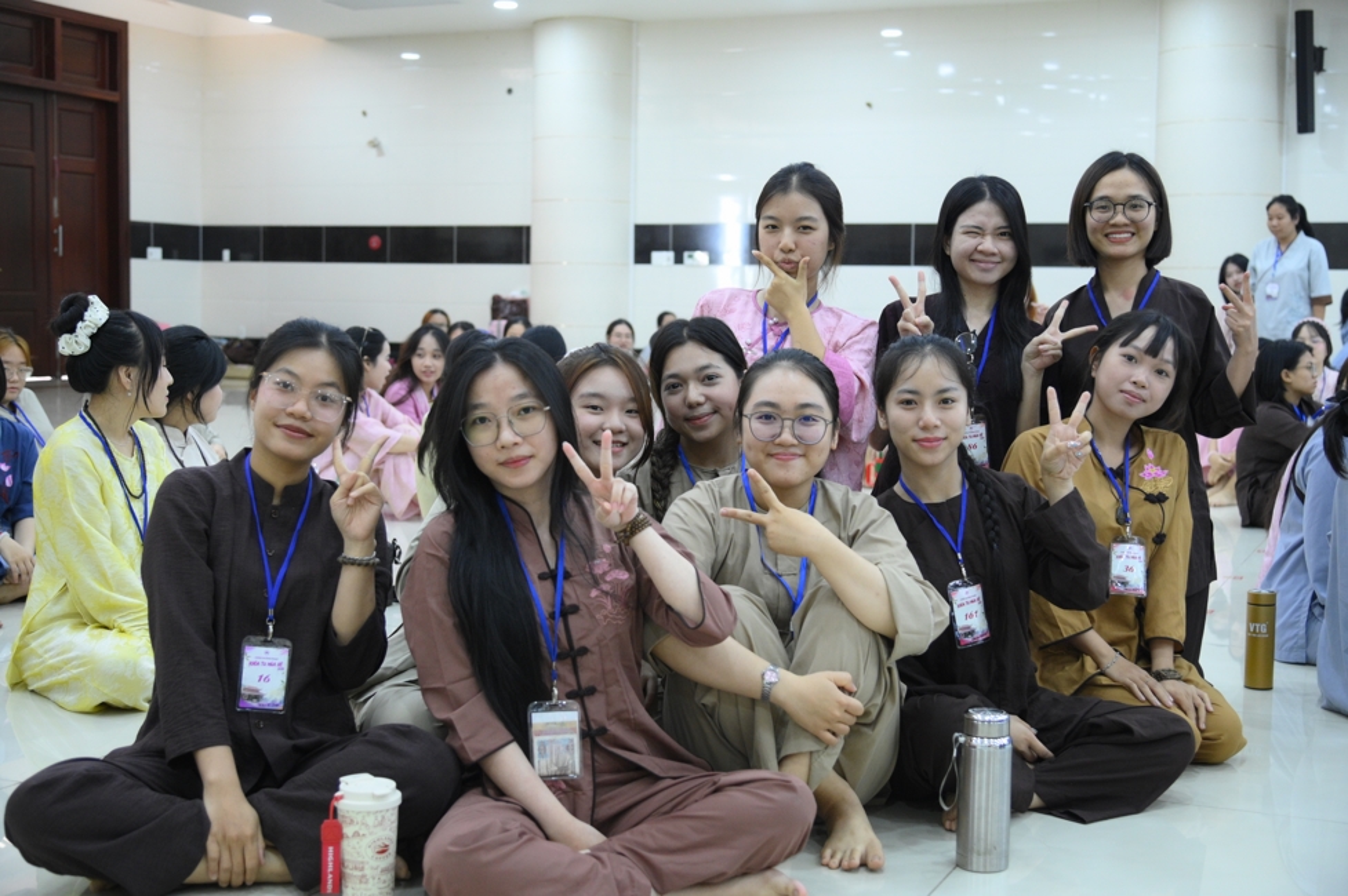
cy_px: 448
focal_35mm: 46
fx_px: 1721
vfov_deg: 29.2
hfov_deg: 42.8
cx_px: 674
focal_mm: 46
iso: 3200
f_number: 4
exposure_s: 1/100
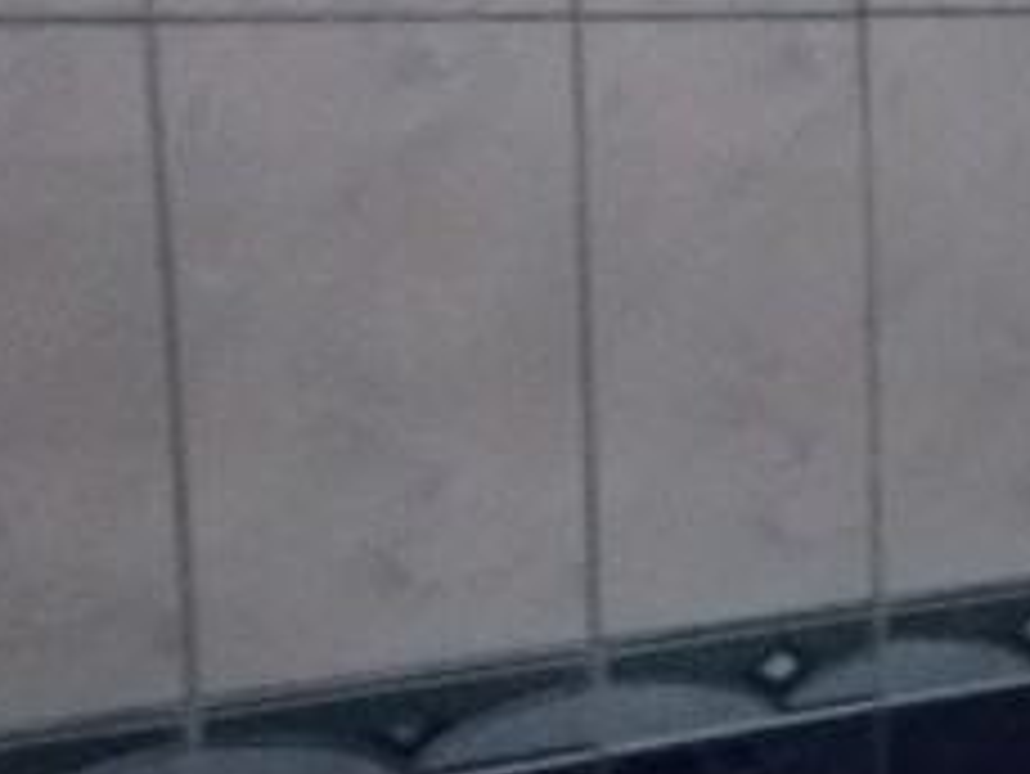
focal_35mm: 136
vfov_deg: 10.7
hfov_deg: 11.8
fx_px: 4049
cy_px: 896
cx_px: 2456
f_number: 3.2
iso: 400
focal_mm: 4.6
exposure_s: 1/10
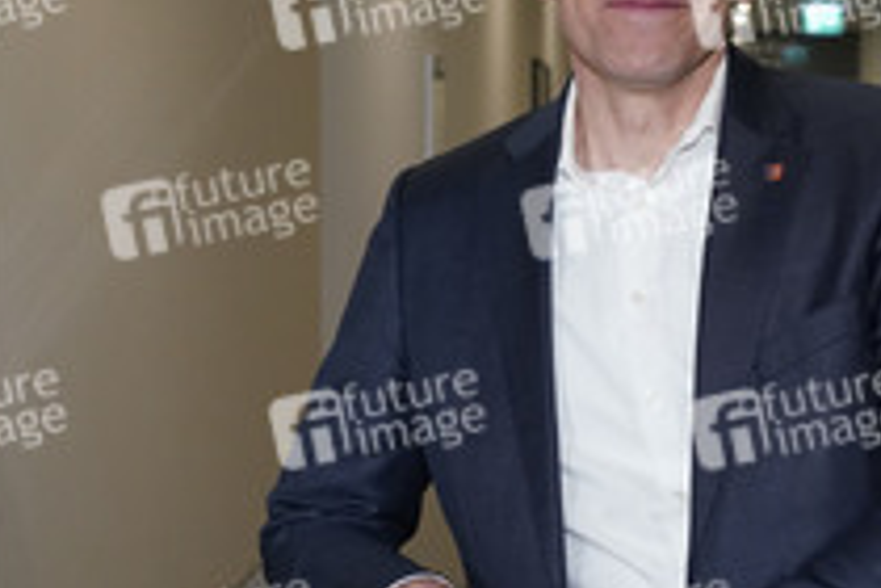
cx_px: 686
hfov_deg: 22.4
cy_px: 315
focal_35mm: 90
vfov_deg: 15.2
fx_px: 2202
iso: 2000
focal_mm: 42
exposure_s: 1/60
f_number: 5
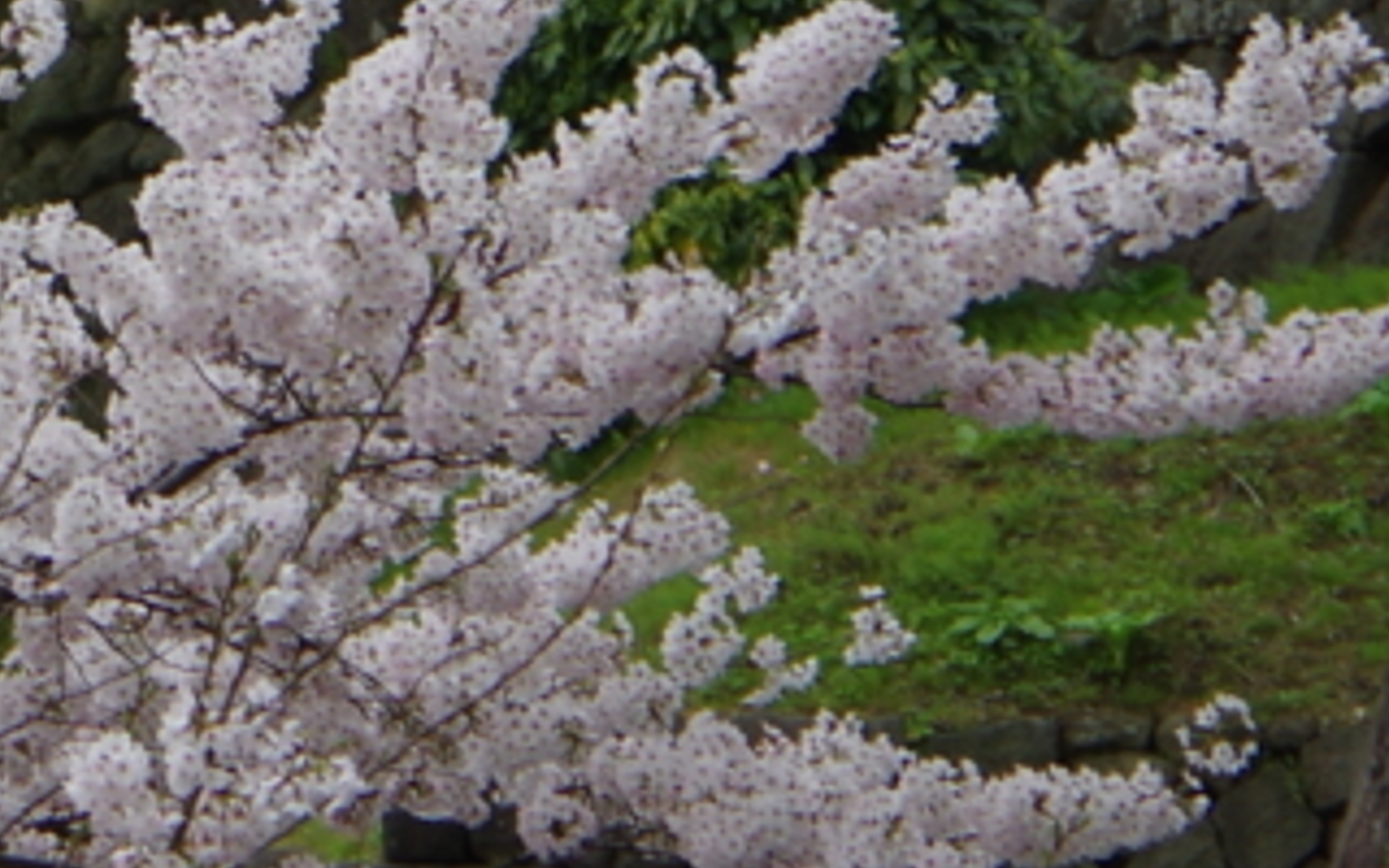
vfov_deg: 1.9
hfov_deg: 3.1
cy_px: -673
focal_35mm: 673
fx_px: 25476
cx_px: -747
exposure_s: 1/160
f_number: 11
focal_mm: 88
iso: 200
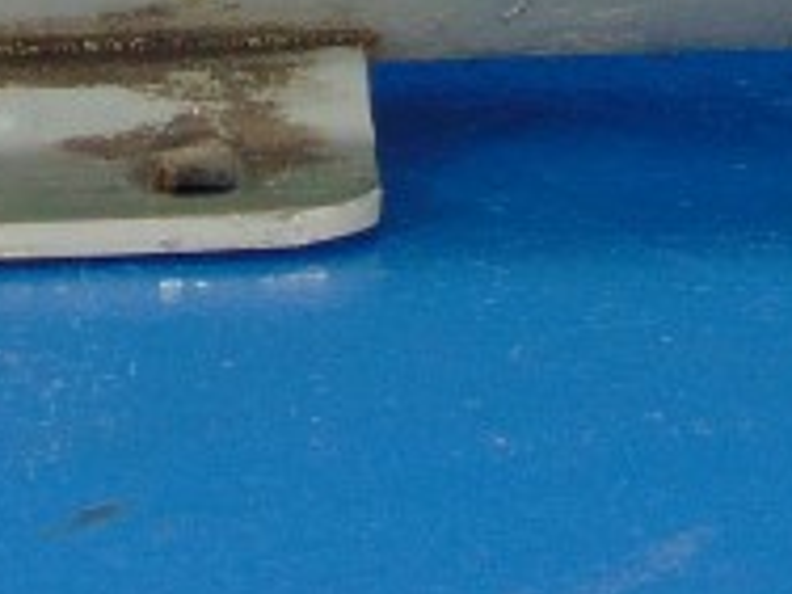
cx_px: 375
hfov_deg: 8.6
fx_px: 5239
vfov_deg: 6.4
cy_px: -459
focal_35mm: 229
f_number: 3.3
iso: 100
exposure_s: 1/30
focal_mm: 7.6
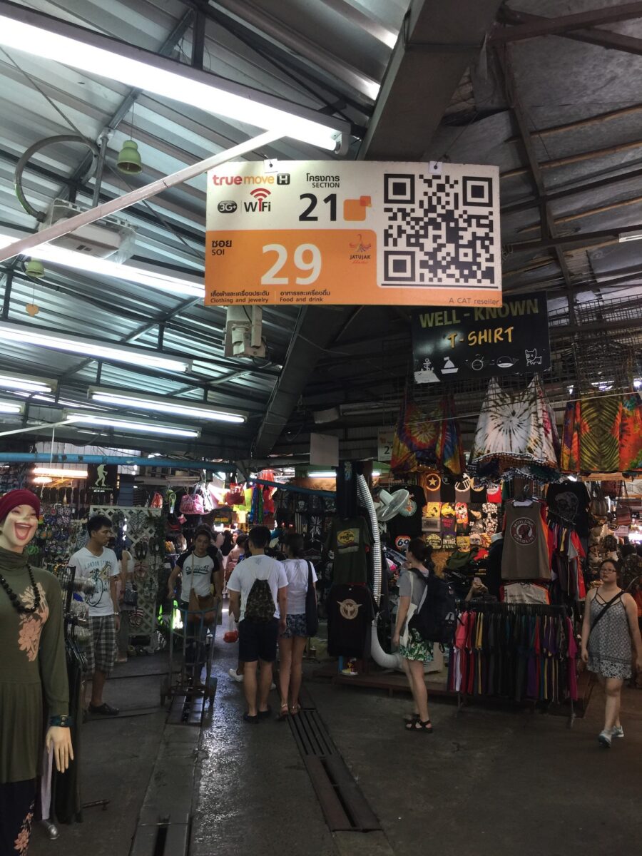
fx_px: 717
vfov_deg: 61.7
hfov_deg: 48.2
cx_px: 321
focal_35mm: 29
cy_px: 428
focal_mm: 4.15
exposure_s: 1/15
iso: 32
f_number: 2.2
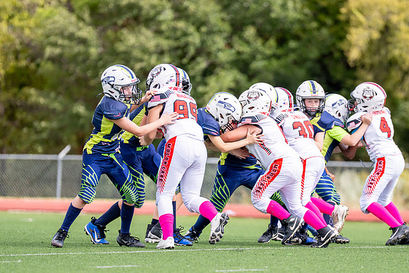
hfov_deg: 6.3
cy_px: 157
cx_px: 261
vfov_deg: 4.2
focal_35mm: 328
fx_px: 3723
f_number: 2.8
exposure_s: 1/3200
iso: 250
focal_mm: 200
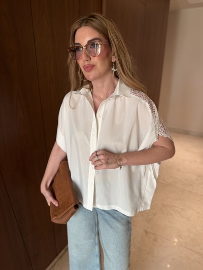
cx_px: 102
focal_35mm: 24
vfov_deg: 71.6
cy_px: 135
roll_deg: -0.9
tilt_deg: -21.0
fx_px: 188
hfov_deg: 56.8
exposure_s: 1/50
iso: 125
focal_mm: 6.76
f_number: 1.78
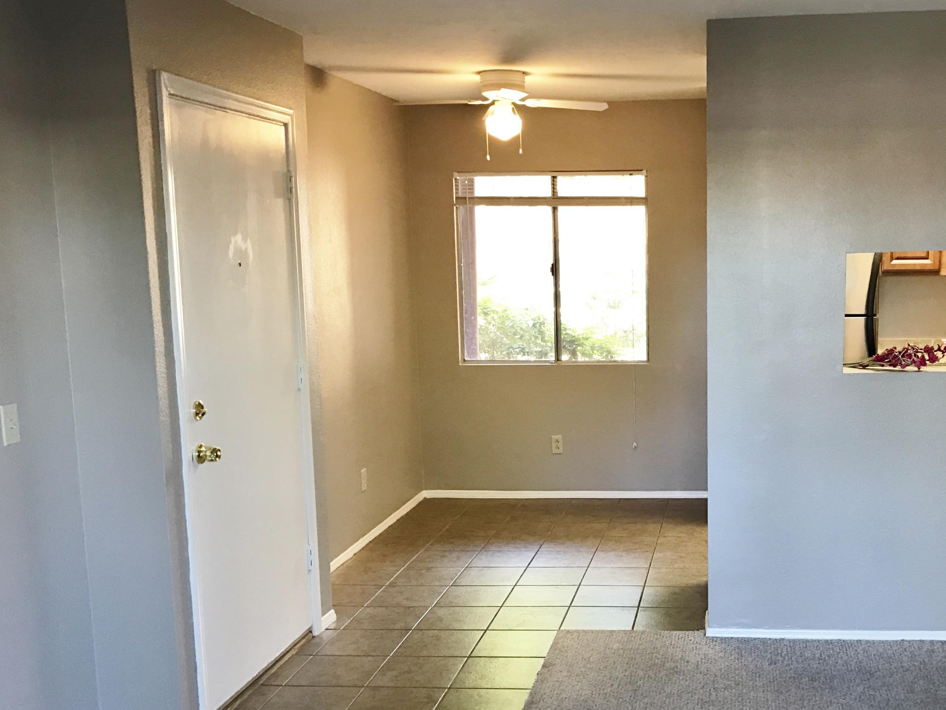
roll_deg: +0.7
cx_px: 655
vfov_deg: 35.1
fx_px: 1121
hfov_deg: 44.9
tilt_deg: -8.4
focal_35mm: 41
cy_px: 413
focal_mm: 3.99
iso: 50
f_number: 1.8
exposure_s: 1/15
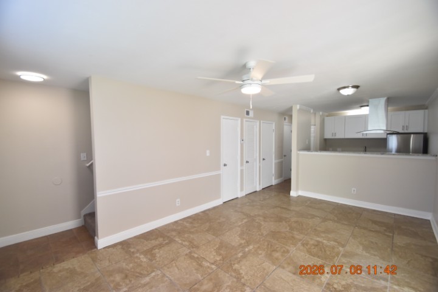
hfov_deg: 100.4
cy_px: 146
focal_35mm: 15
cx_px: 219
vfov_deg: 77.3
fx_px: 182
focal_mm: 10
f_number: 3.5
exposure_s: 1/180
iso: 800
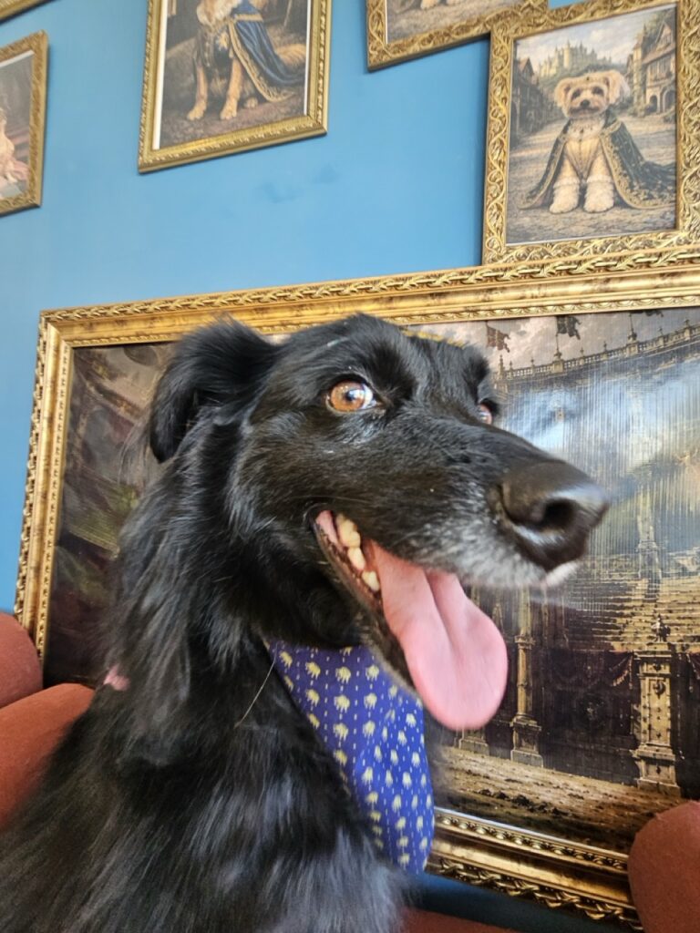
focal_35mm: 13
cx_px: 350
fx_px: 351
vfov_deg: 106.2
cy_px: 466
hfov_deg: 89.9
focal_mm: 2.2
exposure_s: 1/60
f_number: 2.2
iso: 250
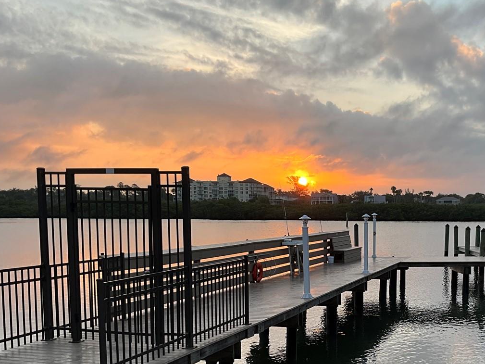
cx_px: 373
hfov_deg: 39.9
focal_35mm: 46
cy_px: 277
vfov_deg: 30.9
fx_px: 645
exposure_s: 1/365
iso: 25
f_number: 1.8
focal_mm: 3
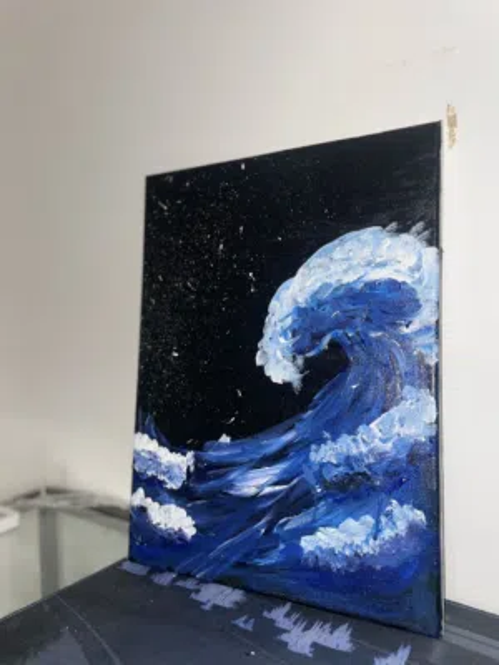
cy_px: 332
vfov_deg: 67.3
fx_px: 500
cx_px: 250
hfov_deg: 53.1
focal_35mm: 26
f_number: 1.6
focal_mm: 4.2
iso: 40
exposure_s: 1/33
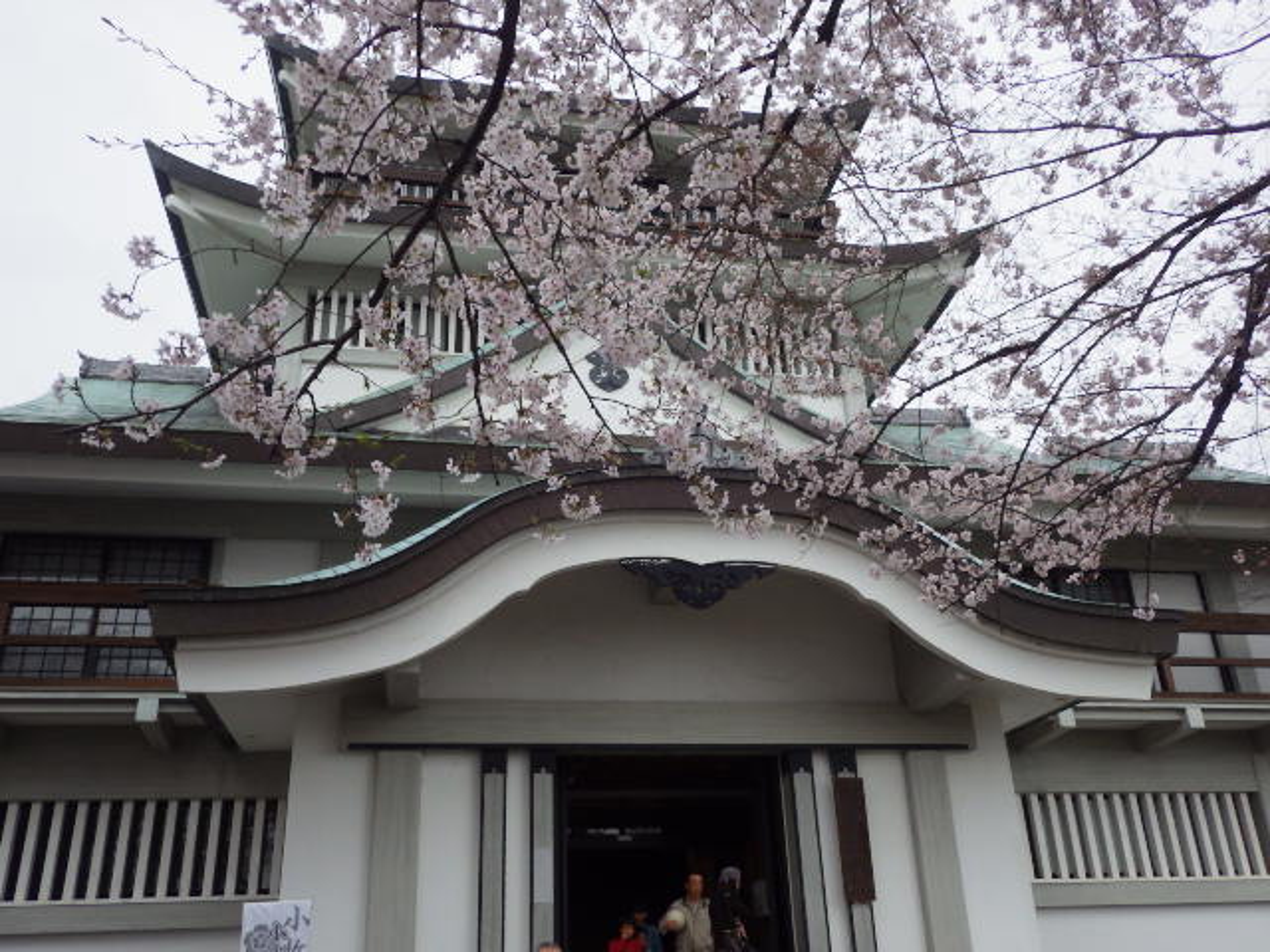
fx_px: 1137
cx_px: 635
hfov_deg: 58.4
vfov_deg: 45.4
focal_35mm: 31
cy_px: 476
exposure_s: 1/250
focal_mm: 5.5
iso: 250
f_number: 9.1
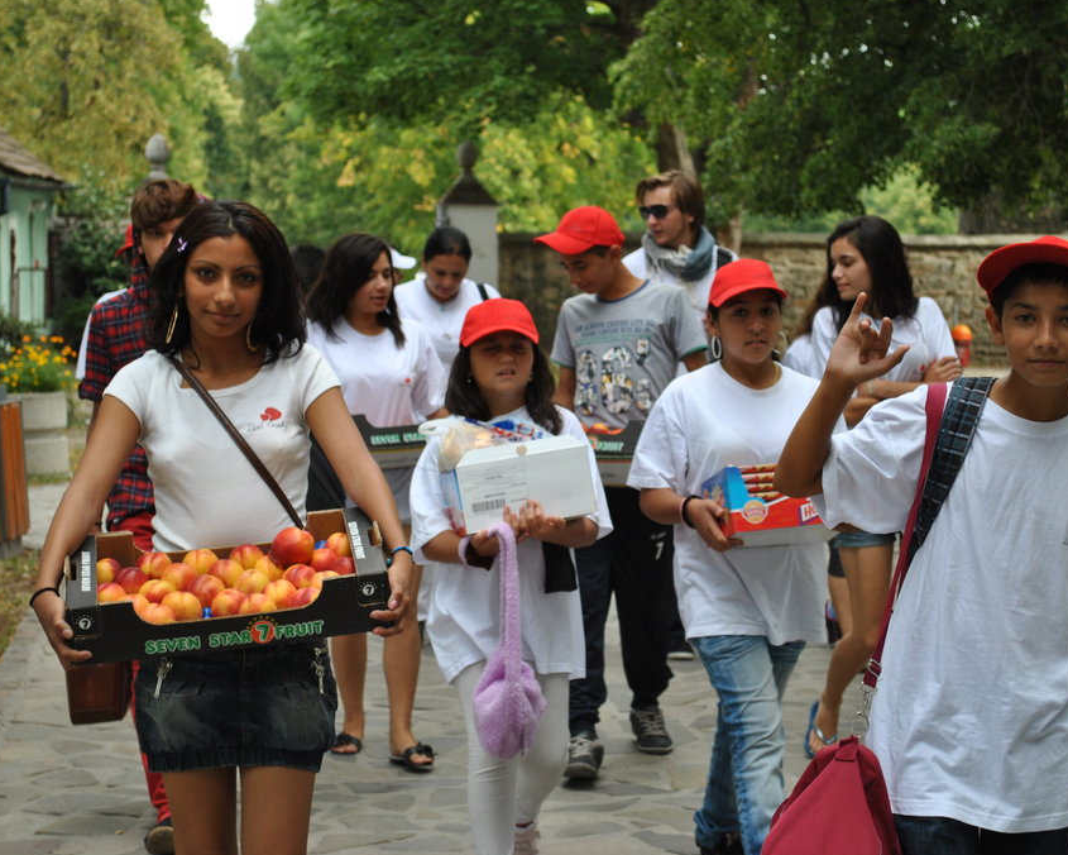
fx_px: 2592
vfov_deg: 18.7
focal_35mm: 82
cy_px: 427
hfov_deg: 23.3
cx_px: 560
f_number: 5.6
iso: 200
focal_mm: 48
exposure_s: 1/160
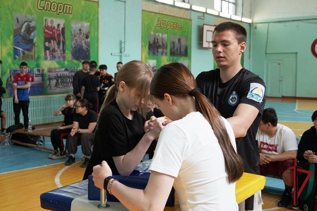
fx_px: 330
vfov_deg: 35.5
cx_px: 158
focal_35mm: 38
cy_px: 106
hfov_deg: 51.3
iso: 400
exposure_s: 1/160
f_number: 4
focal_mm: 25
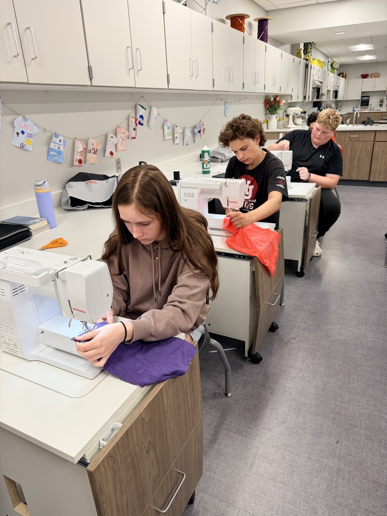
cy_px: 258
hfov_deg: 56.8
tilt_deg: -22.6
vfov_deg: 71.6
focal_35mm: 24
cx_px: 194
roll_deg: +2.3
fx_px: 358
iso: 125
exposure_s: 1/100
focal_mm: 6.76
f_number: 1.78
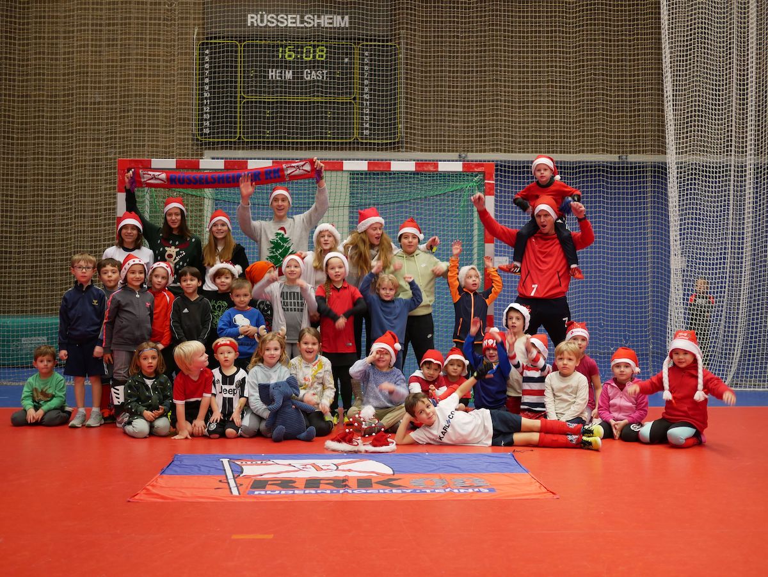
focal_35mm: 40
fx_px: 888
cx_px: 384
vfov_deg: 36.0
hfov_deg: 46.8
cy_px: 288
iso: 500
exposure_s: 1/60
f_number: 1.7
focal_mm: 20
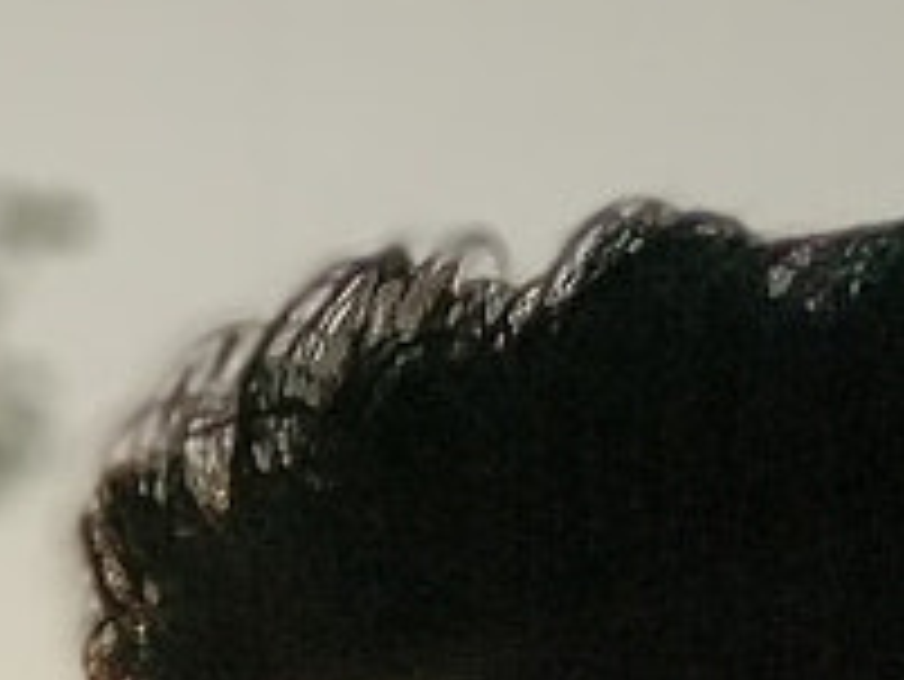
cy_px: 2310
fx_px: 4991
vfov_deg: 6.7
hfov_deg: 9.8
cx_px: -702
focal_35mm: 191
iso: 320
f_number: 1.7
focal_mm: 4.1
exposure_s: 1/8204
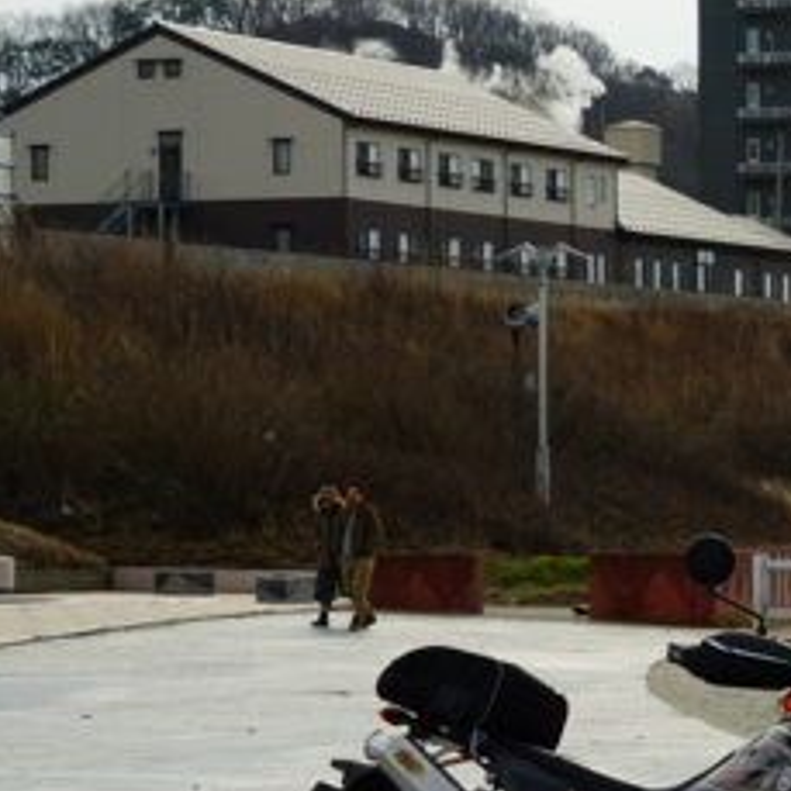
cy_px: 528
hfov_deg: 9.1
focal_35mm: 184
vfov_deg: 9.5
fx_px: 4757
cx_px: 1368
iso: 100
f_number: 11
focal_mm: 62
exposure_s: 1/125
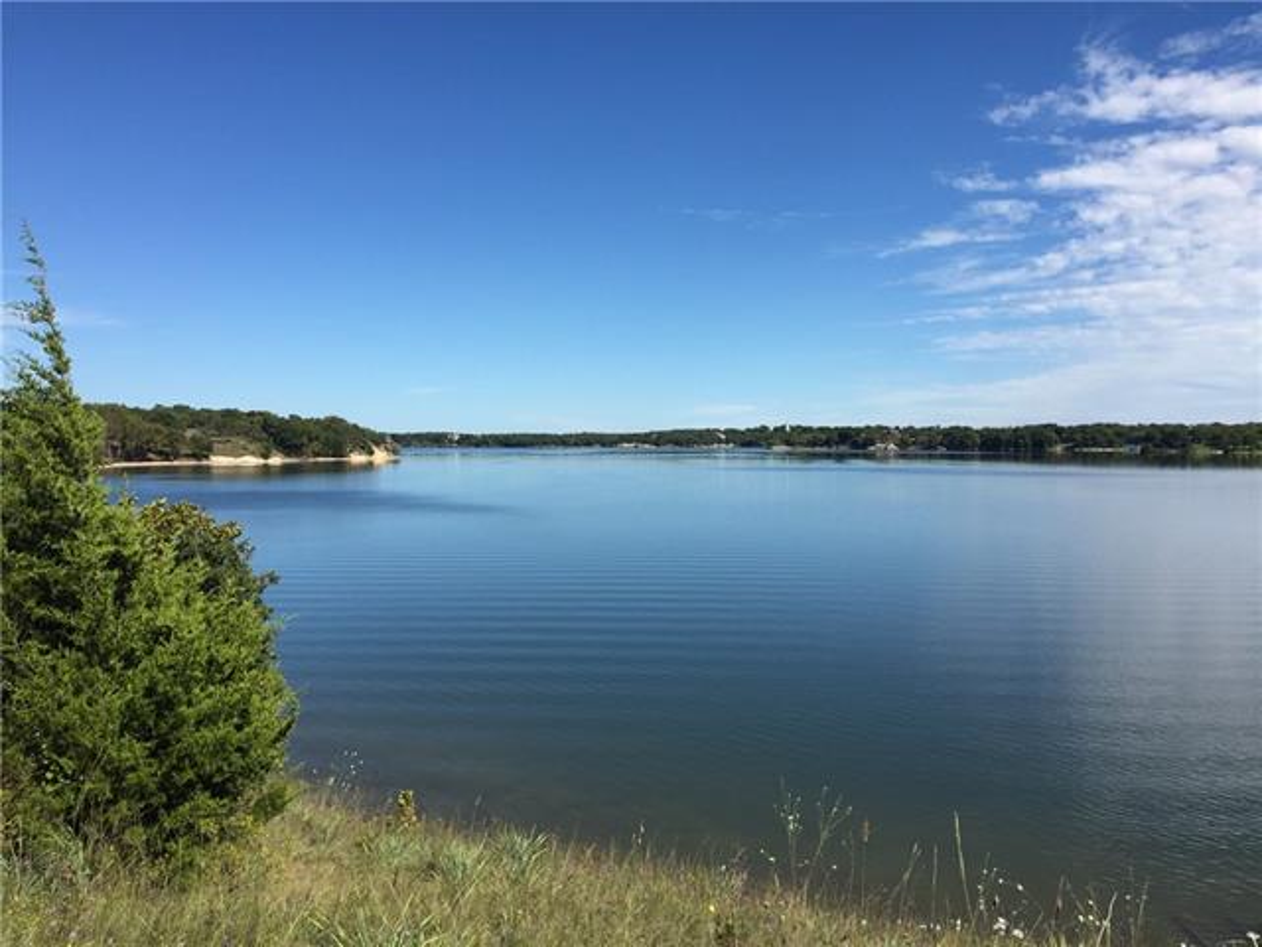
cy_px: 474
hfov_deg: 61.7
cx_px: 631
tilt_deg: -1.5
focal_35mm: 29
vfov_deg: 48.2
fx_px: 1057
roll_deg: -1.0
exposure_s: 1/2326
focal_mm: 4.15
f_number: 2.2
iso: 32
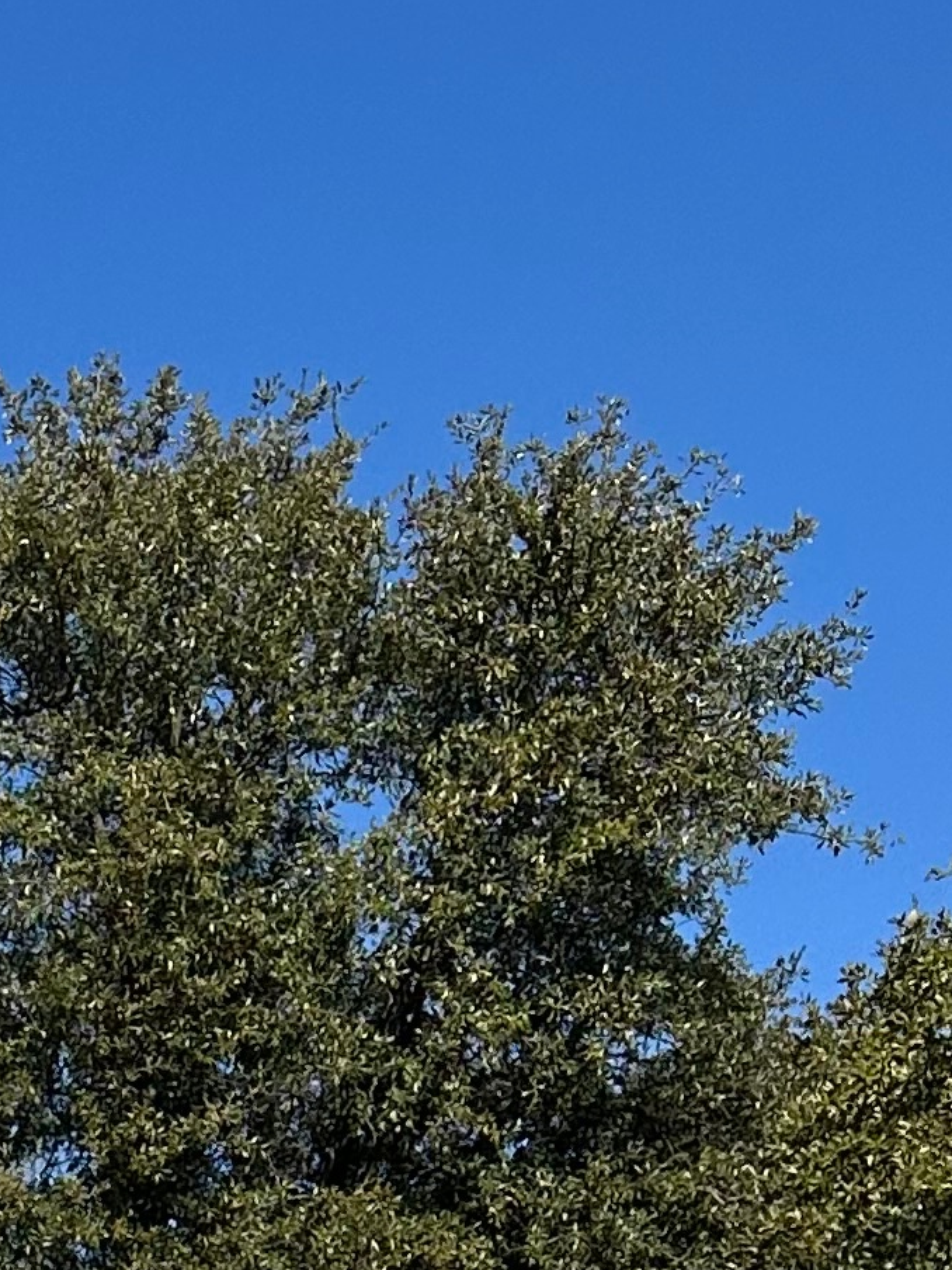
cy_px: 2422
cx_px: -1007
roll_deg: -0.7
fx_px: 3924
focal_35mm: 107
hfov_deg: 12.1
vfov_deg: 15.3
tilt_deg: -2.6
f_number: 1.78
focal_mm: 6.86
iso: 80
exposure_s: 1/9709
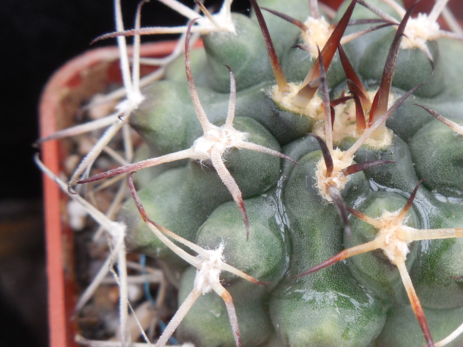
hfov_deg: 34.2
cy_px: 188
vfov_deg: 26.5
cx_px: 345
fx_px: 735
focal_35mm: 55
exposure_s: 1/60
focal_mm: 5.6
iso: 125
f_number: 3.6
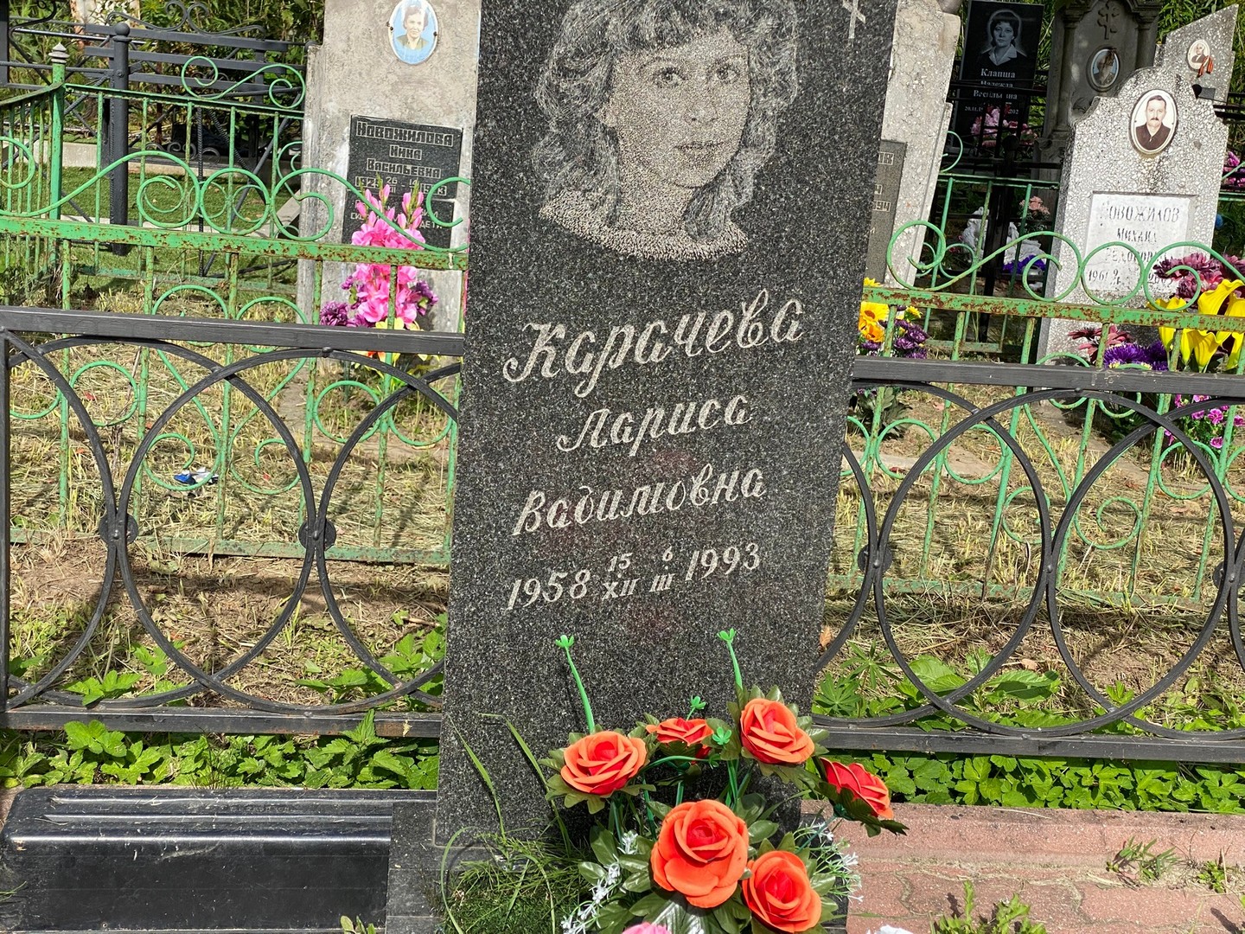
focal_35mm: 52
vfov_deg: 28.0
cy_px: 467
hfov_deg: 36.8
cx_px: 622
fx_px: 1870
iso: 20
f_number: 2
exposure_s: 1/1065
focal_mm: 6
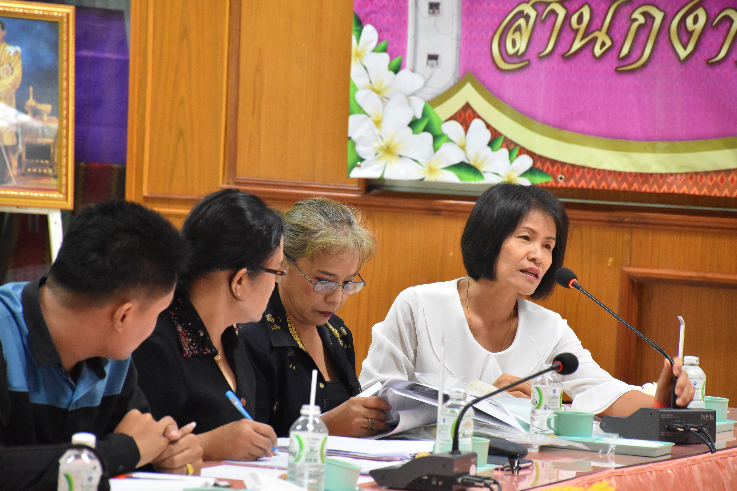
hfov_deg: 11.2
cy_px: 246
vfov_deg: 7.5
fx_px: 3746
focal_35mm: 183
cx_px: 368
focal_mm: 122
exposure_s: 1/60
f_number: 5.6
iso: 1800
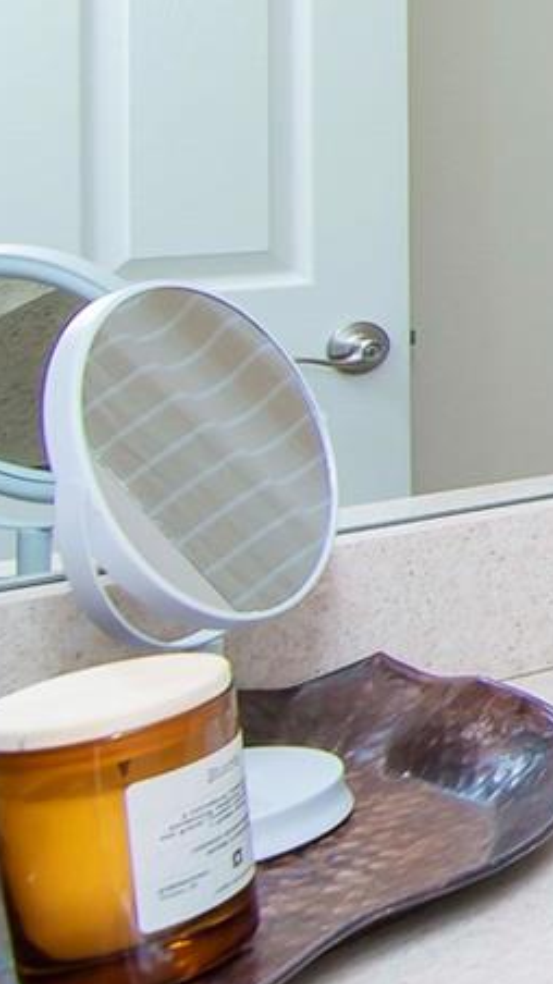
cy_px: 63
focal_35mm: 64
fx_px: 1668
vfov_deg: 31.1
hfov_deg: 11.5
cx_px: 1626
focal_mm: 11.5
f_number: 7.1
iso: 400
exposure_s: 1/160
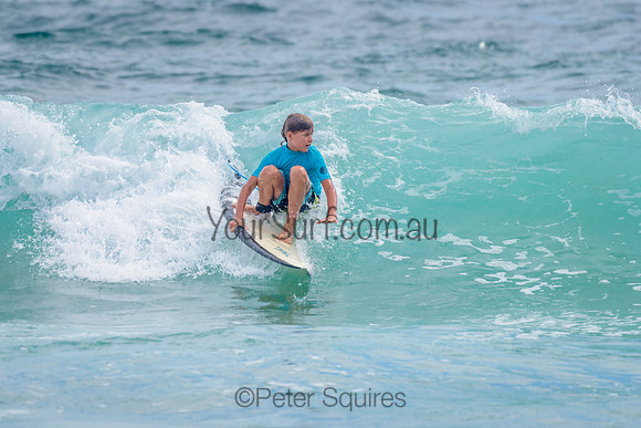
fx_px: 10909
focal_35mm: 613
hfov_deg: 3.4
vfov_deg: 2.2
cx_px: 248
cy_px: 166
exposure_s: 1/2000
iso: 200
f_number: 5.6
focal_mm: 500
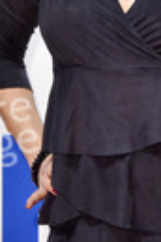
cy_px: 49
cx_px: 146
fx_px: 1791
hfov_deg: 5.1
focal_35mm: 267
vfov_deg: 7.7
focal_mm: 86
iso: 2500
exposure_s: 1/160
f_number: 5.6
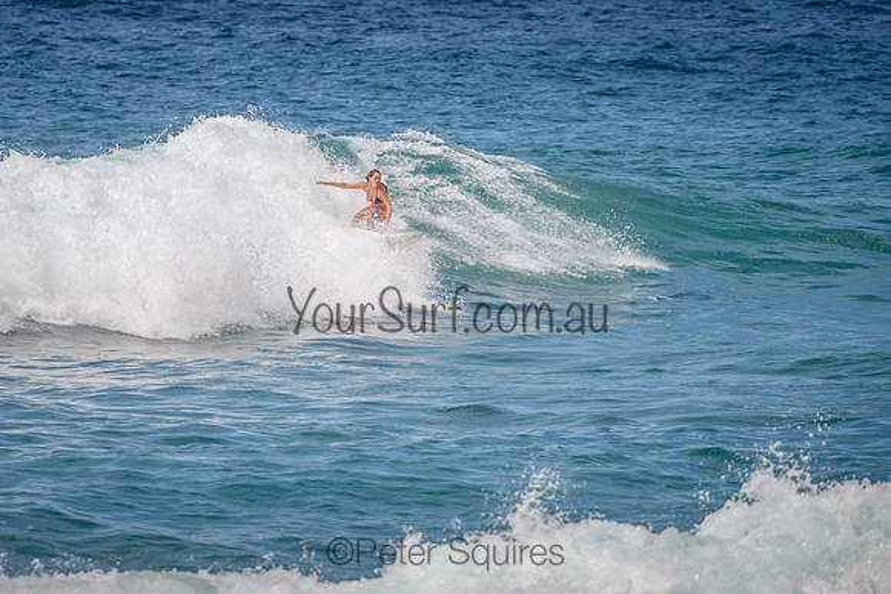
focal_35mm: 549
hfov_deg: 3.8
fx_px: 13599
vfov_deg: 2.5
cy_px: 211
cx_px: 366
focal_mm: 400
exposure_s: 1/2000
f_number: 5.6
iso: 250
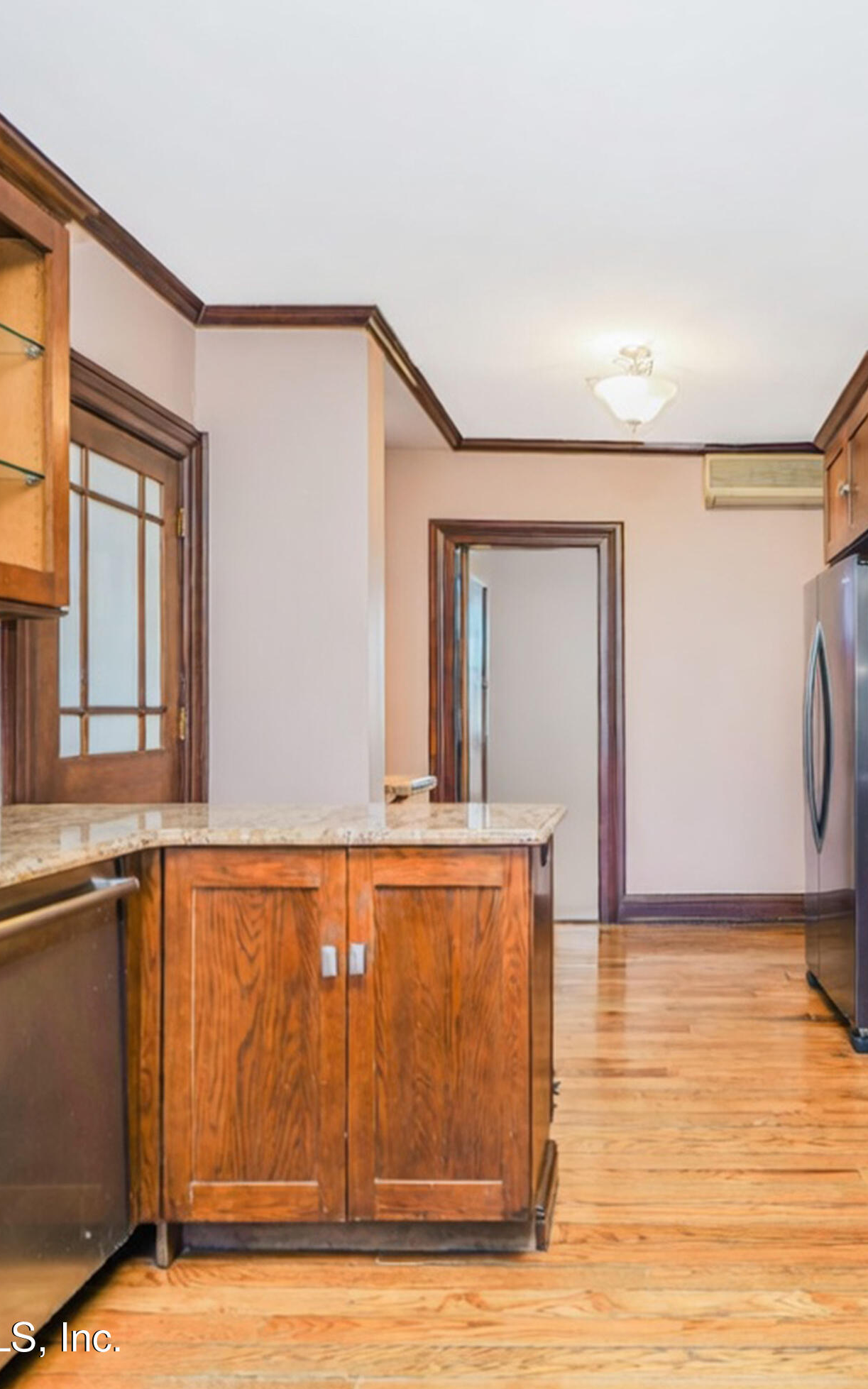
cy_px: 693
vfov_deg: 72.5
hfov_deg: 47.5
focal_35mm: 25
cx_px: 646
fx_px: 946
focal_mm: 16
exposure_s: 1/6
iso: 50
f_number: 4
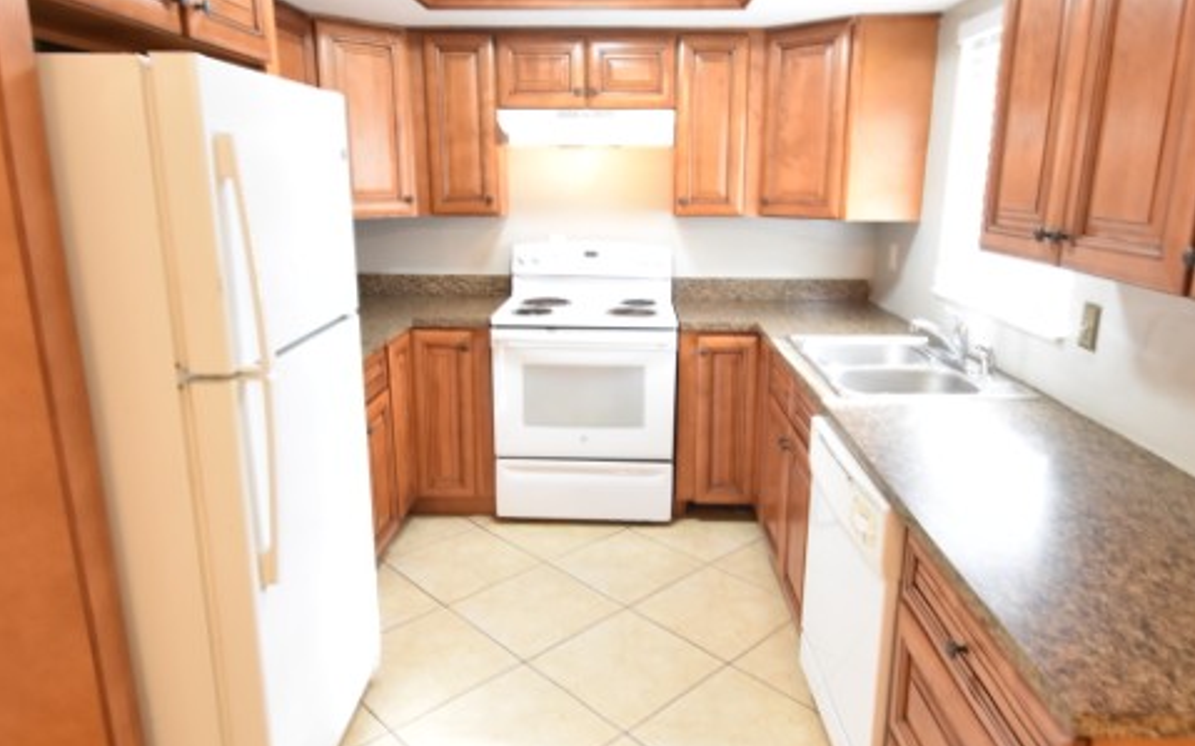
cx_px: 629
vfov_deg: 52.9
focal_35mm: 23
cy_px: 354
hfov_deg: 77.1
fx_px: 749
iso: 800
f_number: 3.5
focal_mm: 10
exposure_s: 1/20
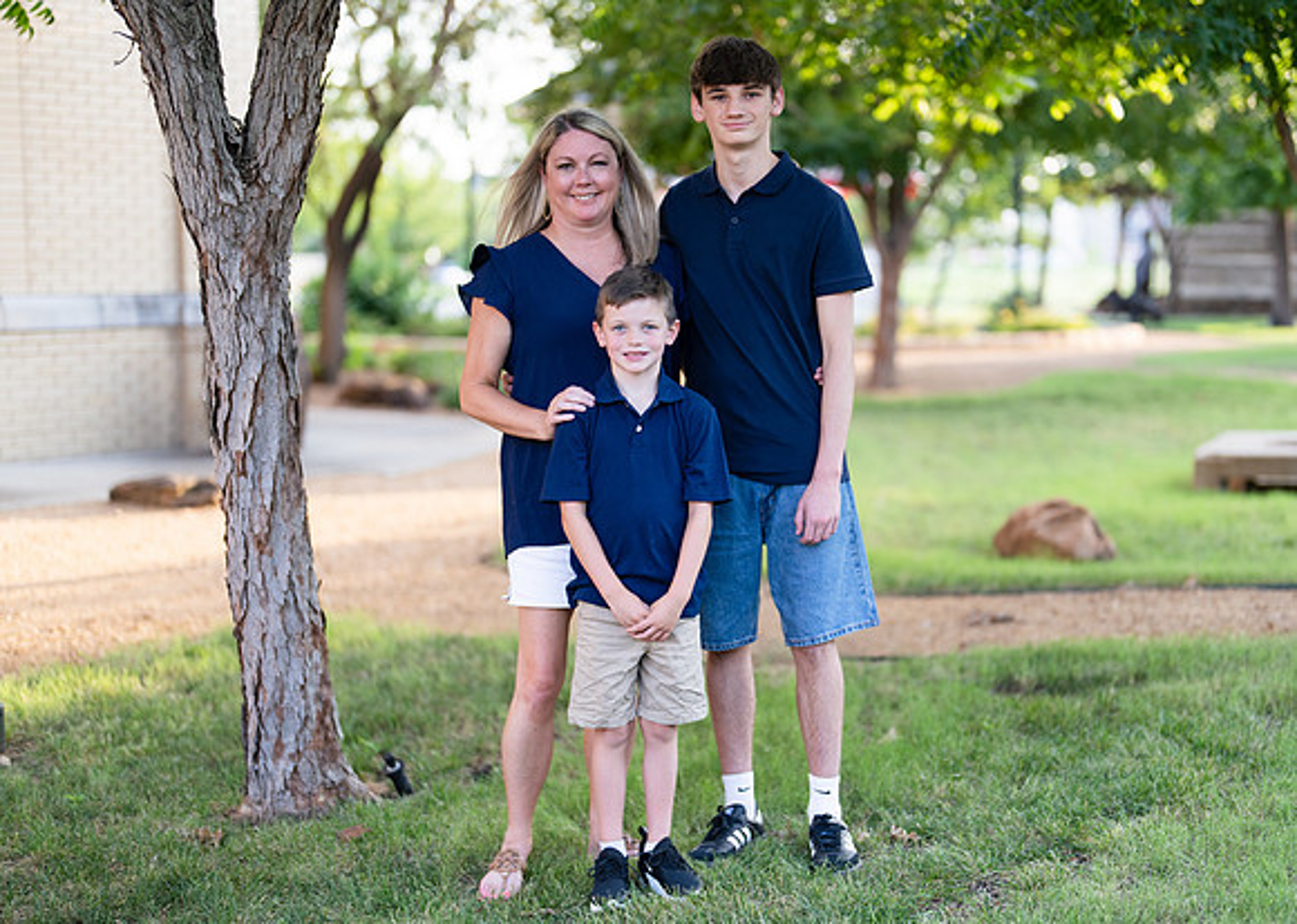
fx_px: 2060
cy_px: 495
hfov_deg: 34.9
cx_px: 742
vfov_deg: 25.3
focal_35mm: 56
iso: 200
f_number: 1.2
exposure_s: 1/1000
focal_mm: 50
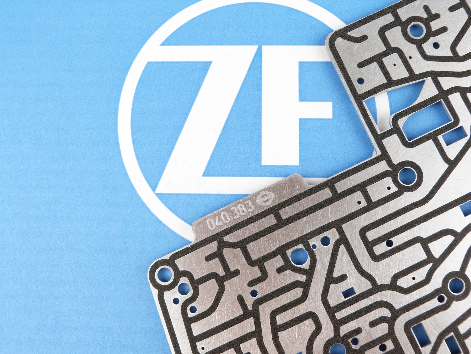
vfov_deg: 40.7
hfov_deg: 52.6
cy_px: 177
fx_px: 476
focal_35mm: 35
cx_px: 236
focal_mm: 6.2
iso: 125
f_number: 3
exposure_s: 1/60
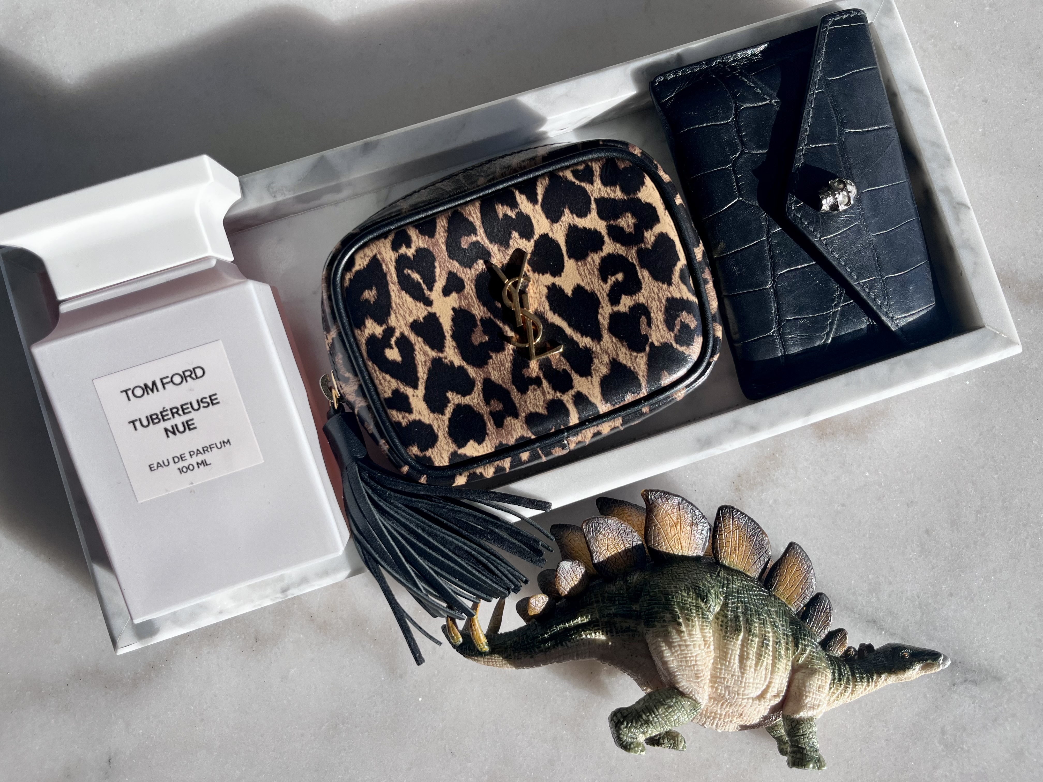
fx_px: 783
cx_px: 522
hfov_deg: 67.3
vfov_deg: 53.1
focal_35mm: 26
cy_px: 391
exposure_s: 1/1086
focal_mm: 5.1
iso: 50
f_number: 1.6
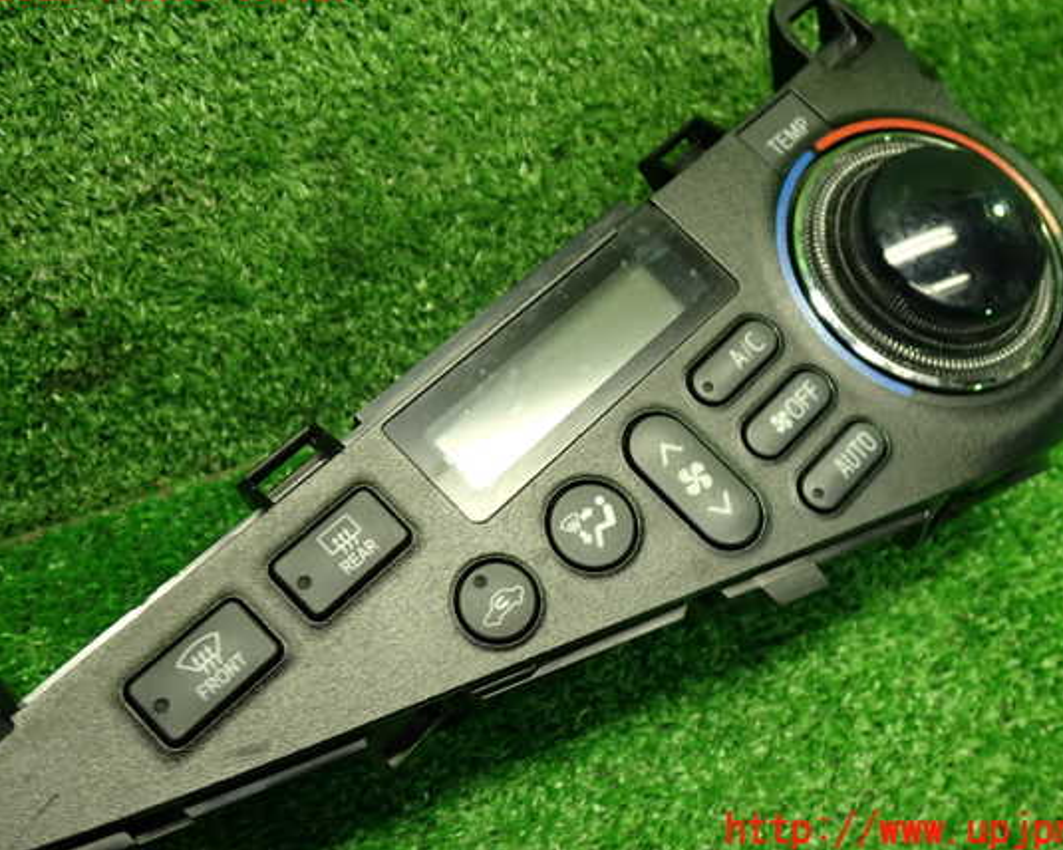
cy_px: 409
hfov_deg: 51.5
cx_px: 578
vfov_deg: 42.2
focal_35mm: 35
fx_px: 1101
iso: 200
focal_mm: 5.79
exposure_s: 1/30
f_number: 2.4
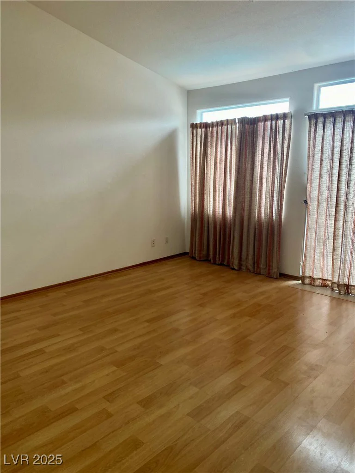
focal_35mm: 26
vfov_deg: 67.3
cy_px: 236
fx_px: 356
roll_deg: -1.0
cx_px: 178
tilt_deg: -10.1
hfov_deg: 53.1
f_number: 1.8
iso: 80
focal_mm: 4.25
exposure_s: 1/121
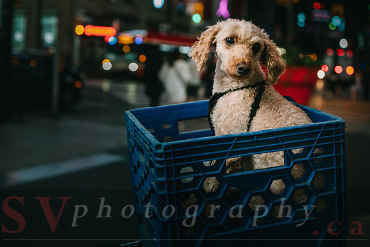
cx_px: 169
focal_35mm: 49
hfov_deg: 40.6
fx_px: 499
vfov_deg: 27.7
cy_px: 96
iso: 1600
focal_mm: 54.6
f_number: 4
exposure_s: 1/60
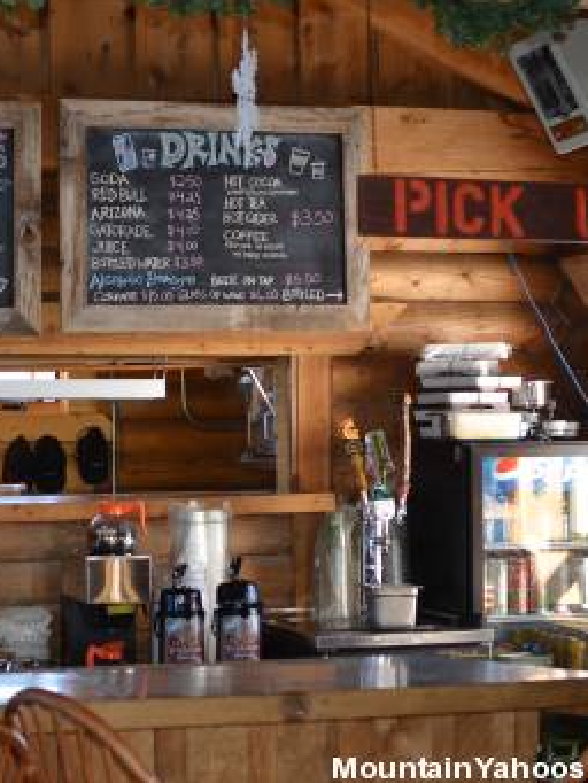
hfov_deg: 18.9
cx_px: 67
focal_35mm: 77
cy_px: 393
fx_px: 1737
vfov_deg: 25.4
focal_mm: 35
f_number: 2.8
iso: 200
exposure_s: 1/125
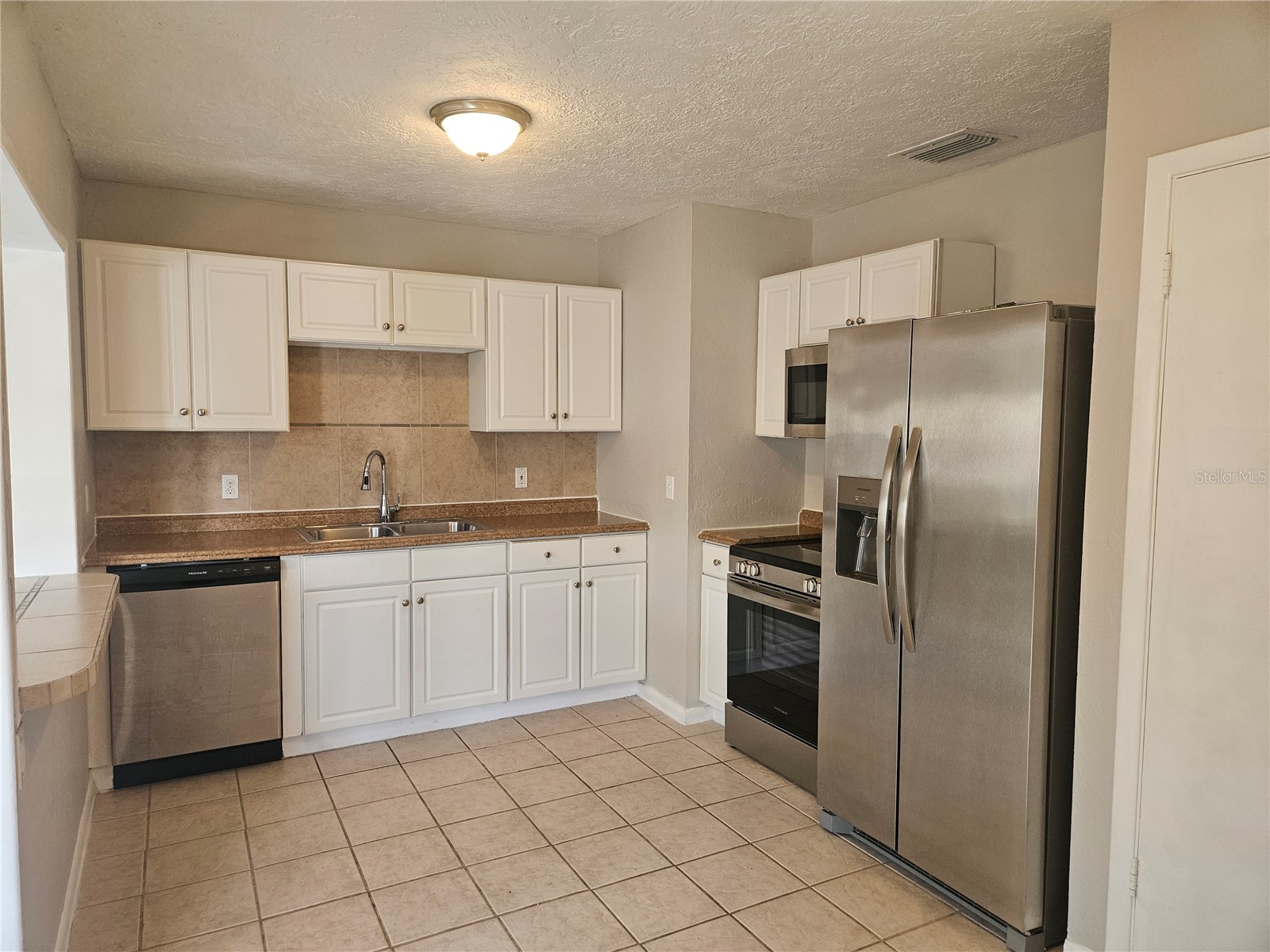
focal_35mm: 23
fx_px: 844
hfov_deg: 73.9
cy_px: 476
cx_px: 635
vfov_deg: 58.9
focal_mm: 5.4
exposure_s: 1/170
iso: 320
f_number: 1.8
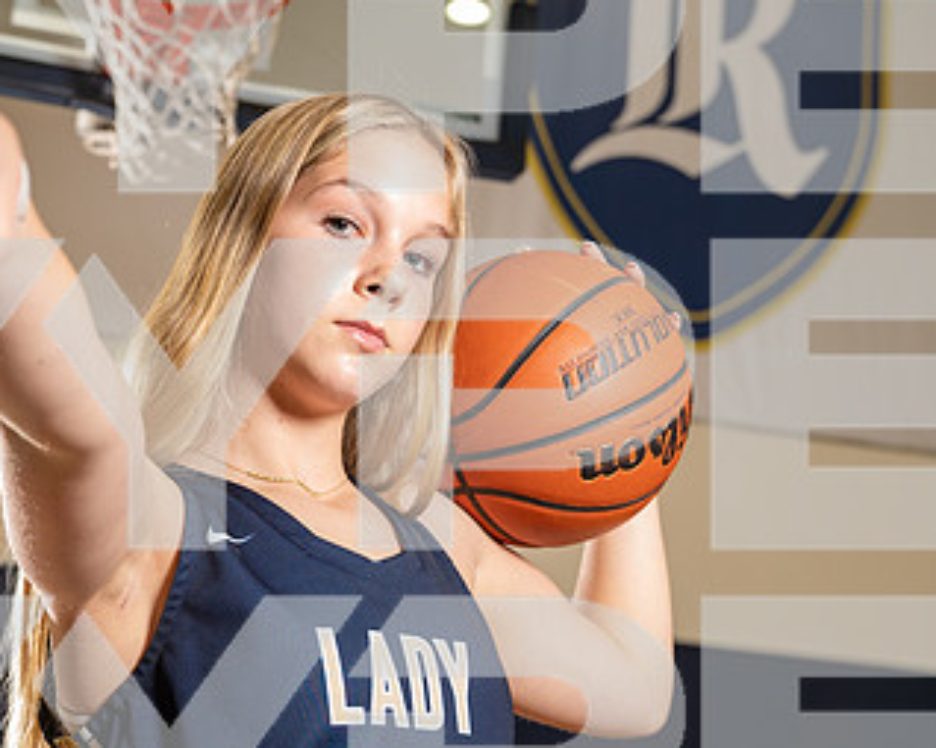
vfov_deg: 21.2
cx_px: 300
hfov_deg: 26.3
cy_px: 396
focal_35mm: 72
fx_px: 1993
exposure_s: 1/250
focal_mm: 42
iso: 640
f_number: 4.5
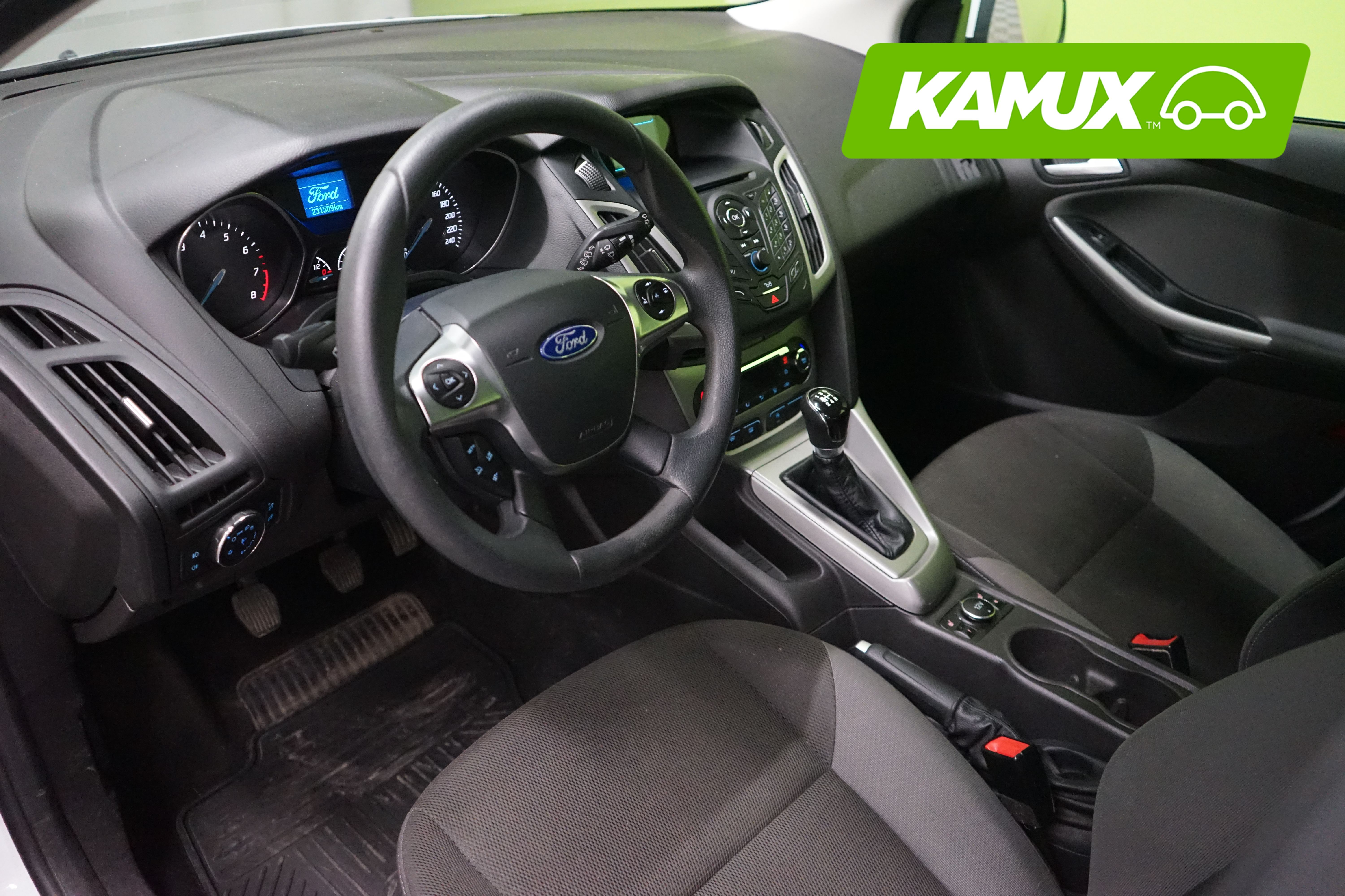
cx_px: 672
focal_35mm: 28
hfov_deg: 65.5
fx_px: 1046
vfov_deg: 46.4
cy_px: 448
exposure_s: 1/80
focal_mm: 28
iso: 6400
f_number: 3.5
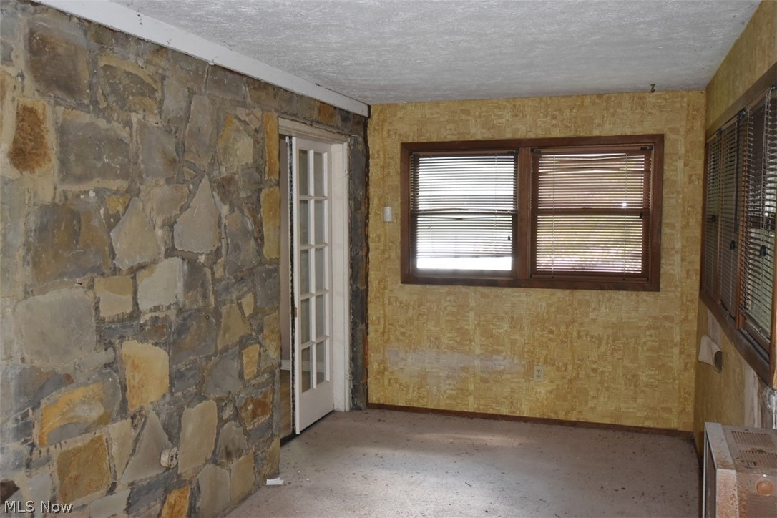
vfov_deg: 40.0
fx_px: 712
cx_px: 388
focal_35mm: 33
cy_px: 259
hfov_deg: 57.2
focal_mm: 22
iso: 1250
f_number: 4.5
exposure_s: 1/60
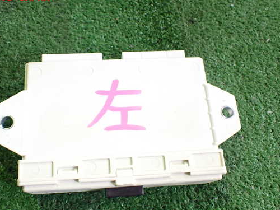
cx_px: 116
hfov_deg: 51.1
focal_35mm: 36
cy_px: 116
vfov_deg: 39.6
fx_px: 291
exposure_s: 1/125
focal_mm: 5.4
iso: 800
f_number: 2.3
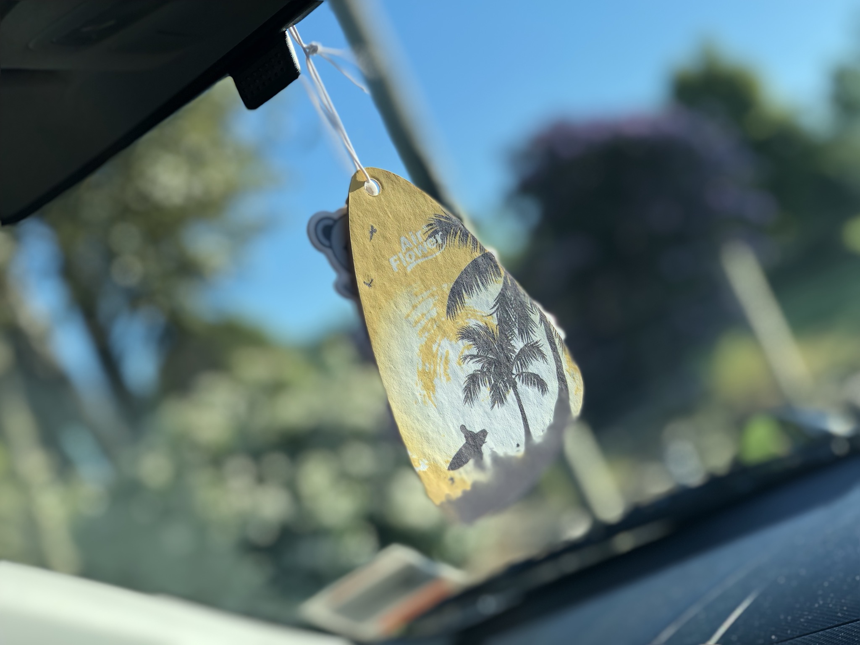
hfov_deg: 33.8
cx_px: 430
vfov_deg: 25.7
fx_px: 1416
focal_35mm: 57
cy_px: 322
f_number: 2.8
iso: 20
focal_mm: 6.6
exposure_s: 1/212
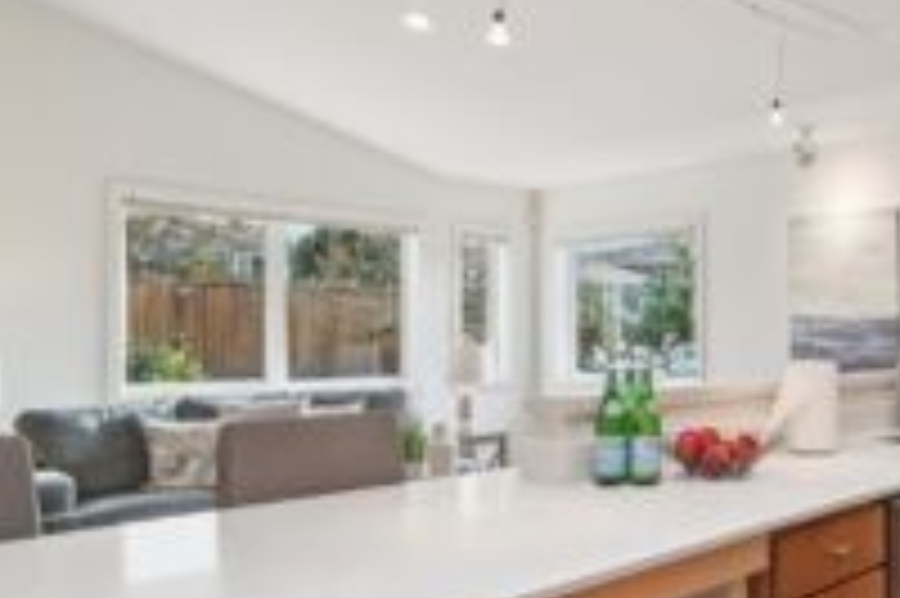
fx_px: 799
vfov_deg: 40.9
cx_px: 752
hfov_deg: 53.8
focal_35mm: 32
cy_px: 357
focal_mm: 16
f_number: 8
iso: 1600
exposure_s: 1/60
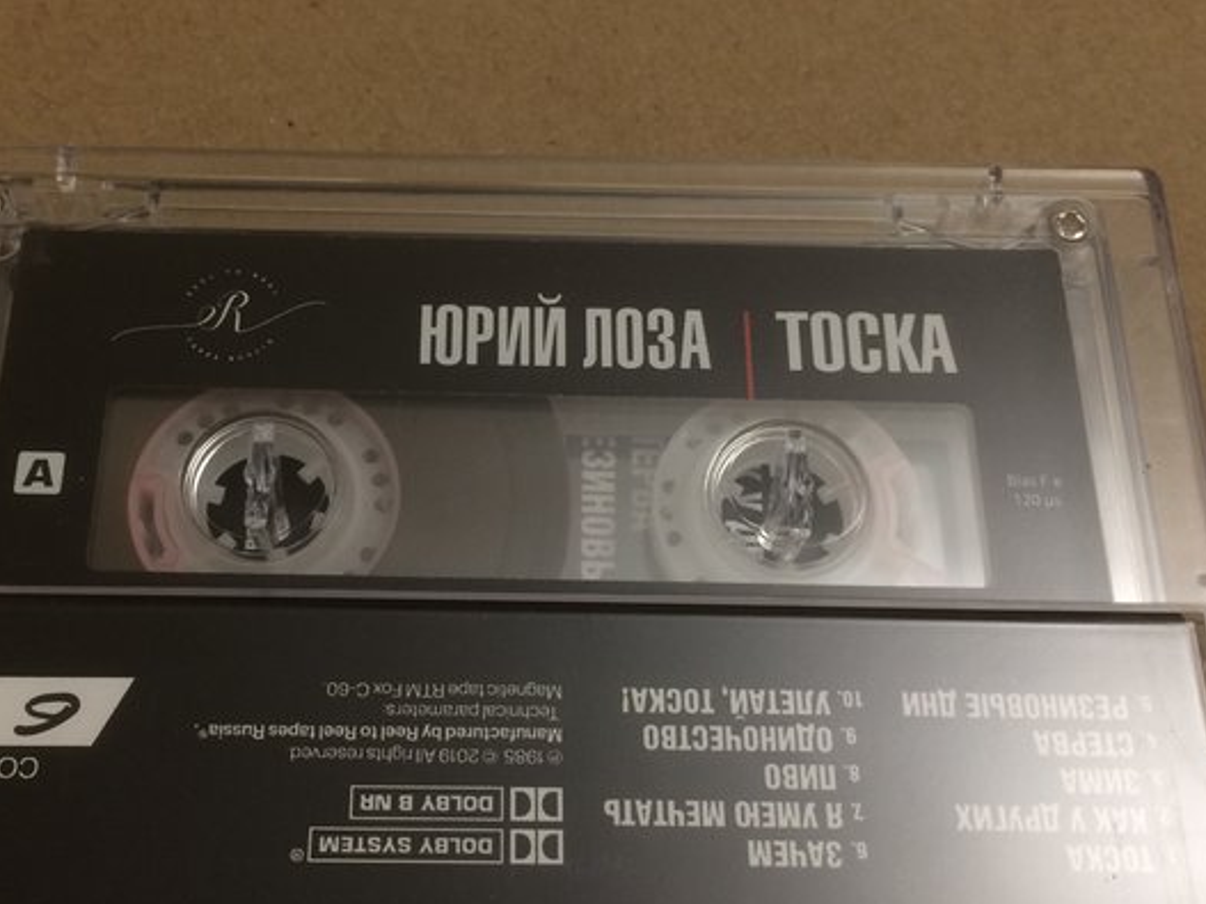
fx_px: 1533
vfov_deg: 32.9
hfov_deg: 42.8
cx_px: 490
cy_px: 465
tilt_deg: -64.4
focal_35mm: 44
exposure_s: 1/33
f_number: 2.2
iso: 160
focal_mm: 4.15
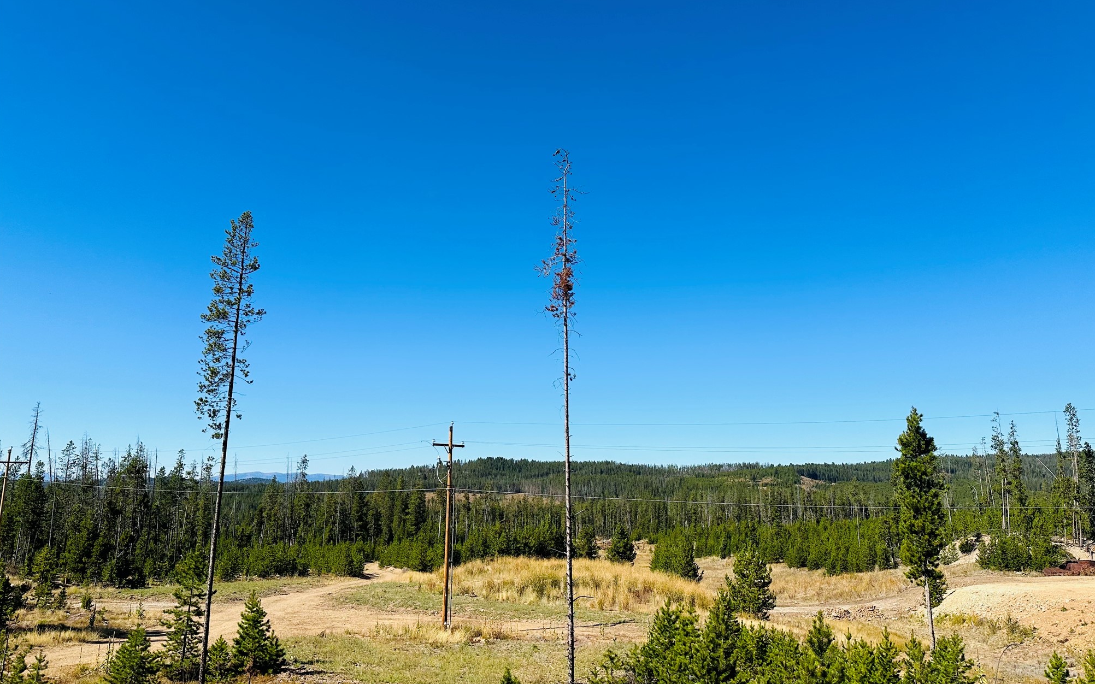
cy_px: 320
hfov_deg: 70.4
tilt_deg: +11.2
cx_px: 555
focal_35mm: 26
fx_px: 776
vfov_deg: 47.6
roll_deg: -0.3
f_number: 1.78
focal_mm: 6.86
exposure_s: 1/4762
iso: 80
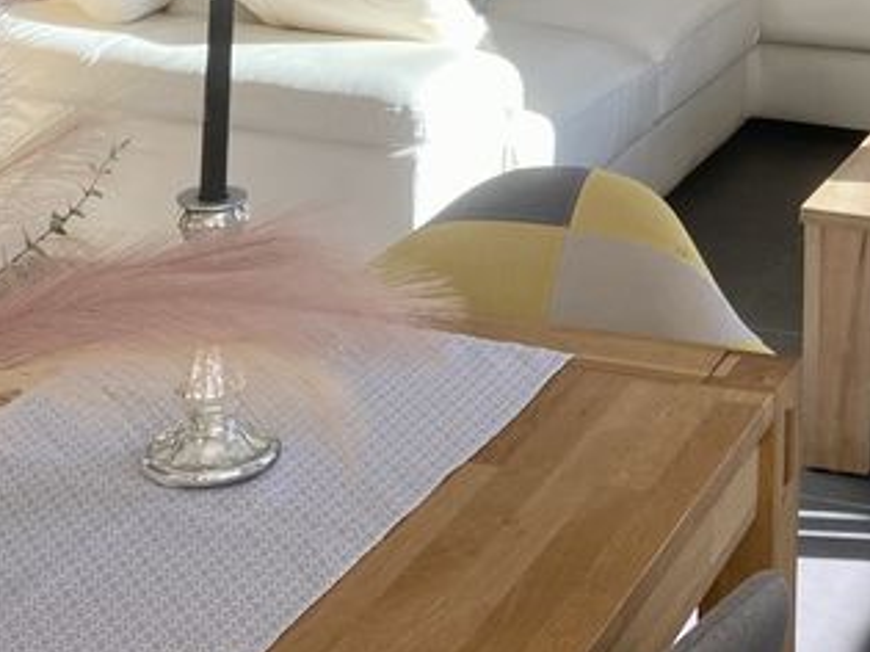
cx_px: 795
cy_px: -356
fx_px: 2236
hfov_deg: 21.5
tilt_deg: -5.0
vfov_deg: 15.2
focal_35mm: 89
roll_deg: -2.1
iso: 20
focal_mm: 3.99
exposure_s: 1/126
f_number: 1.8
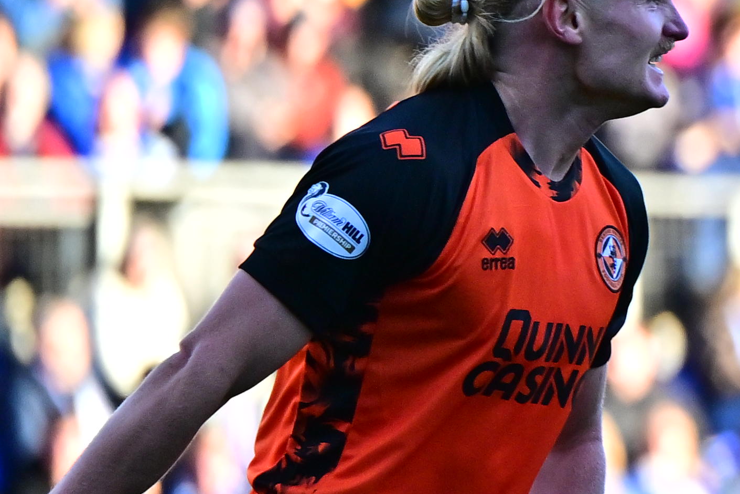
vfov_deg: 1.2
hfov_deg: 1.8
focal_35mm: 1170
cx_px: 2123
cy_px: 334
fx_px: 24051
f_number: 2.8
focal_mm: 200
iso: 400
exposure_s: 1/1000
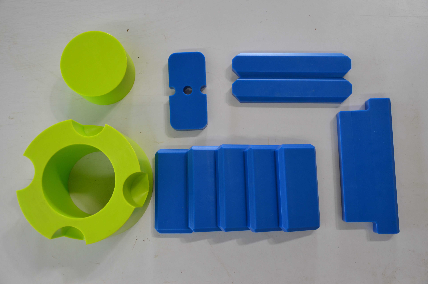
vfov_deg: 34.1
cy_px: 142
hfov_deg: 49.6
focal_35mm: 39
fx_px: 463
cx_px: 214
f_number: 4.5
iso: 400
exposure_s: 1/80
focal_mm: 26
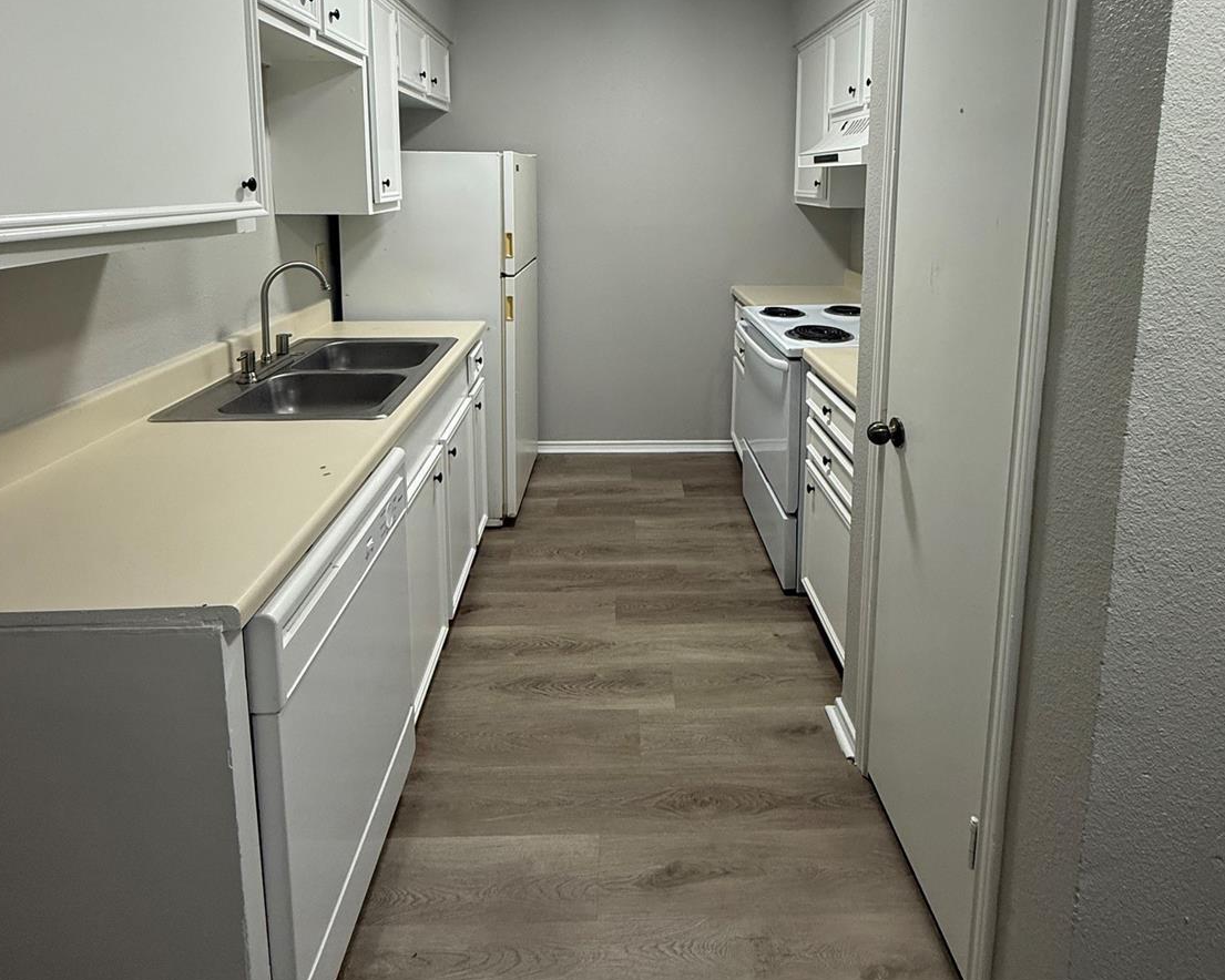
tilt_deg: -7.9
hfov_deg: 83.3
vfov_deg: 67.5
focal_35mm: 19
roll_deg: -0.3
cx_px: 630
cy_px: 277
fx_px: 689
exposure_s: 1/120
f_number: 2.2
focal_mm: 2.22
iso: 200
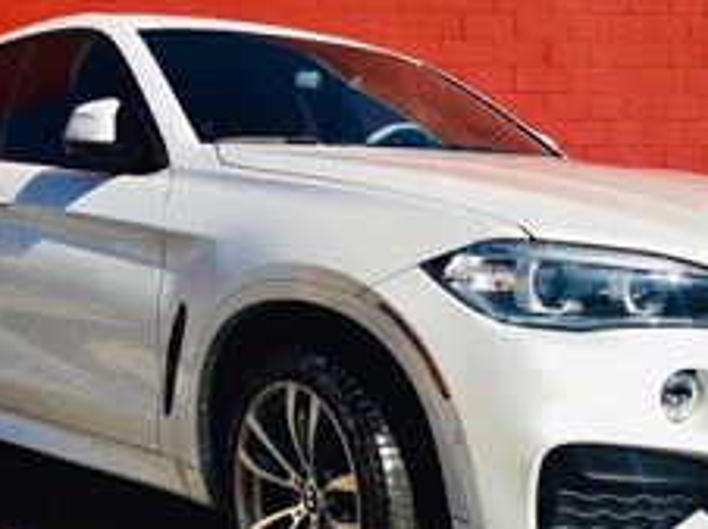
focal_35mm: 62
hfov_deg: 31.2
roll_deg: +0.4
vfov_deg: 23.5
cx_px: 373
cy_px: 330
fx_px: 1267
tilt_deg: -4.1
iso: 20
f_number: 1.8
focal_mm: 3.99
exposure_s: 1/2817
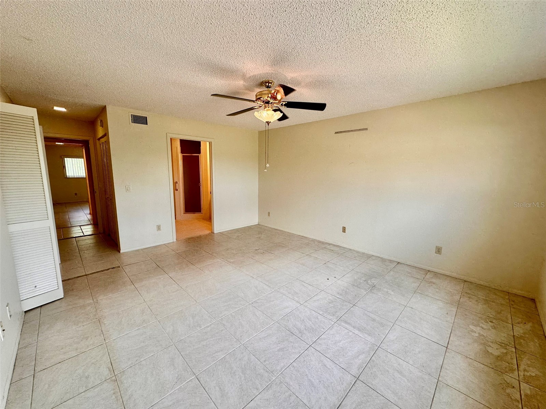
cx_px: 273
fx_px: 221
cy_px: 204
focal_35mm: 14
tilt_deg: -8.4
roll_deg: -0.8
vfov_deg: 85.7
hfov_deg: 102.1
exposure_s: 1/120
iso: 80
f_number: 2.2
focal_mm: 2.22
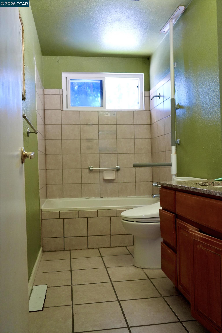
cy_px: 166
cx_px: 111
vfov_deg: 63.7
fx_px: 268
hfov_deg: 45.0
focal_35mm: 29
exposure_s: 1/160
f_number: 3.5
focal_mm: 29
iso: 3200
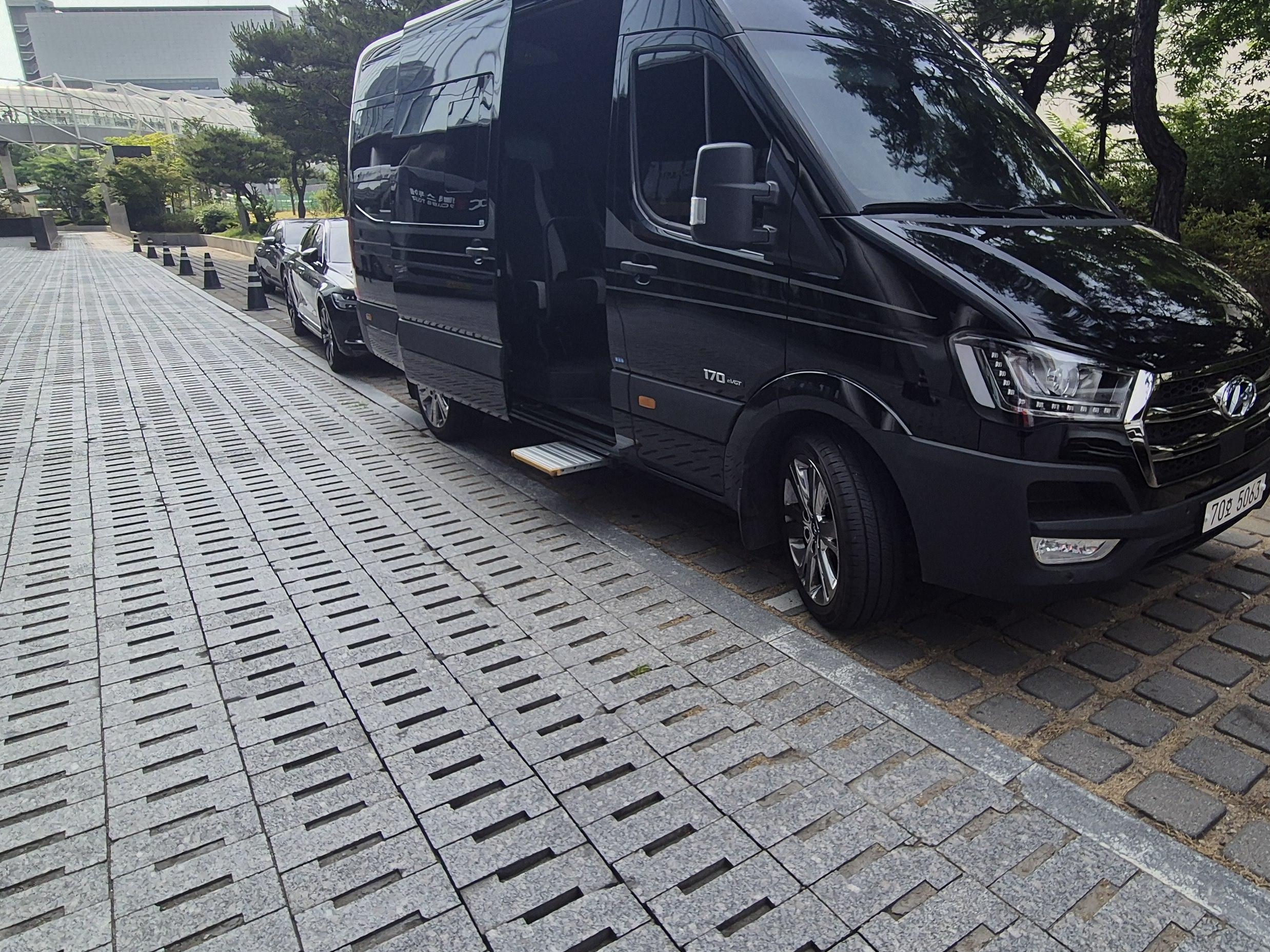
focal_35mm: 21
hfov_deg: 77.8
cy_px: 441
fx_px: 770
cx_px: 780
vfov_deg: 63.4
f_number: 2.2
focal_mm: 2.2
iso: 50
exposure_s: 1/1348
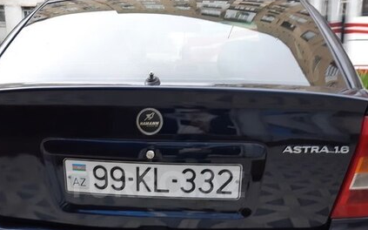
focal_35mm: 43
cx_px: 156
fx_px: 431
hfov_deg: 46.1
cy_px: 184
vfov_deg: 29.2
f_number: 1.7
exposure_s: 1/50
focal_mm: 3.93
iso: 80
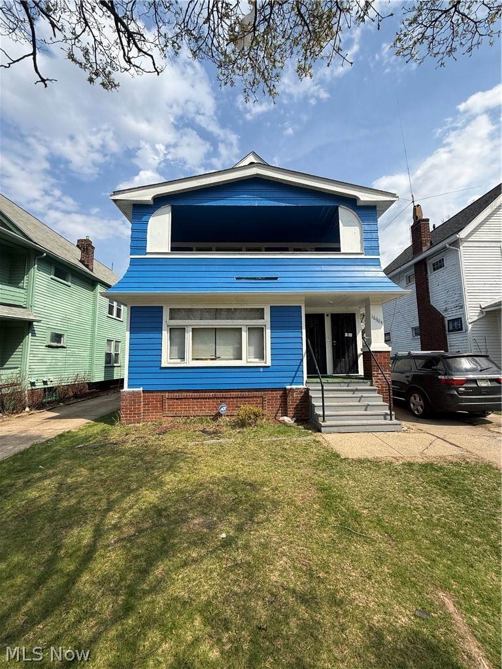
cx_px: 251
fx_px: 271
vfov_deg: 102.1
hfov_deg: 85.7
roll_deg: +0.7
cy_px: 334
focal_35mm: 14
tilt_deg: +6.4
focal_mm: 2.22
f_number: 2.2
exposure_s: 1/1901
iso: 50
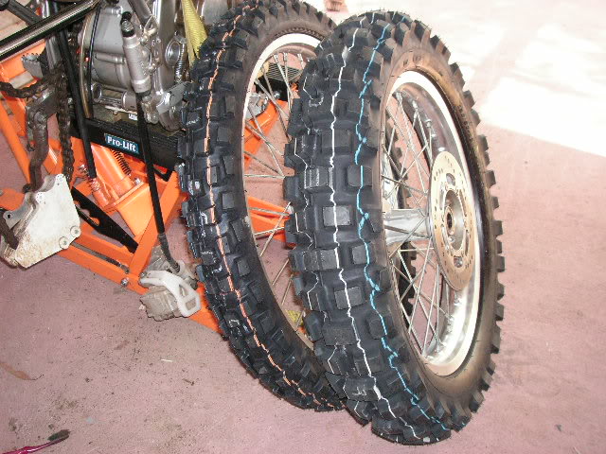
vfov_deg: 37.7
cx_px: 303
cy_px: 227
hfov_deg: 49.0
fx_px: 665
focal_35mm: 38
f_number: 3.3
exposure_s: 1/45
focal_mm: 6.3
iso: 160
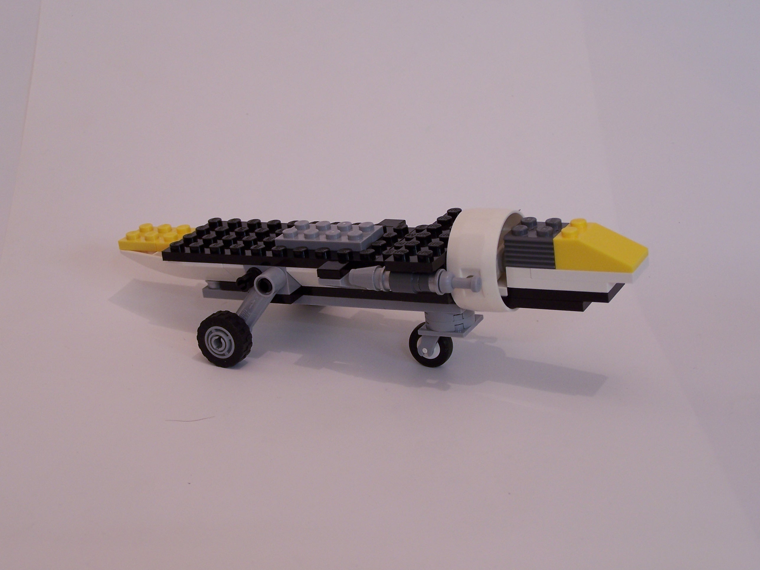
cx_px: 380
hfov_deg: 29.0
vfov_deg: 21.9
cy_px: 285
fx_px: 1471
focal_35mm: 67
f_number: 3.2
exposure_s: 1/8
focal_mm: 11.1
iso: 80
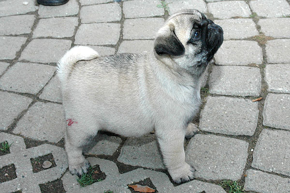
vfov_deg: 31.9
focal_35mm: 42
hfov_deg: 46.4
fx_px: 338
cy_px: 96
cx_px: 145
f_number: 7.1
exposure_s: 1/200
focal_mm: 28
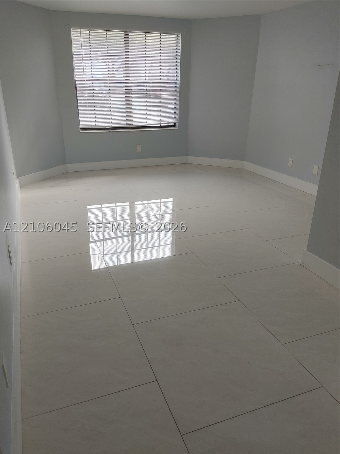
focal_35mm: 26
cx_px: 170
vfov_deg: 67.3
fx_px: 340
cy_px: 227
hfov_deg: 53.1
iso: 50
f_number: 1.8
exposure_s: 1/120
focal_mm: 4.81
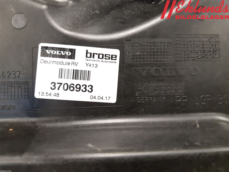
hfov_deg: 67.3
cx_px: 114
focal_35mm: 26
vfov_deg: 53.1
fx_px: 172
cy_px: 86
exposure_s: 1/33
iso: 250
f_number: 1.7
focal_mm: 3.93
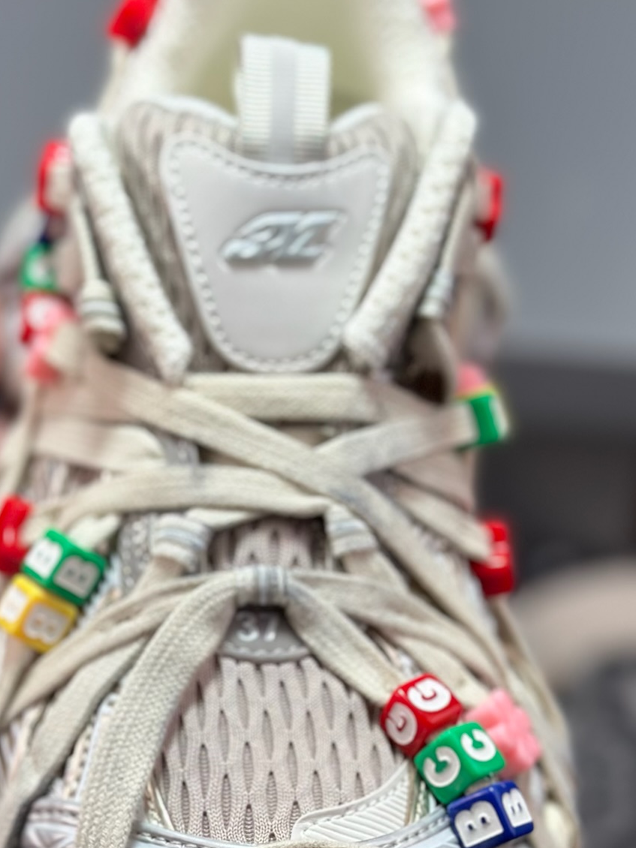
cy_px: 540
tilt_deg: -55.9
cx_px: 246
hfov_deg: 16.9
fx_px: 2132
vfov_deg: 22.4
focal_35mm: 87
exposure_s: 1/1272
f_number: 1.78
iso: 80
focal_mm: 6.86
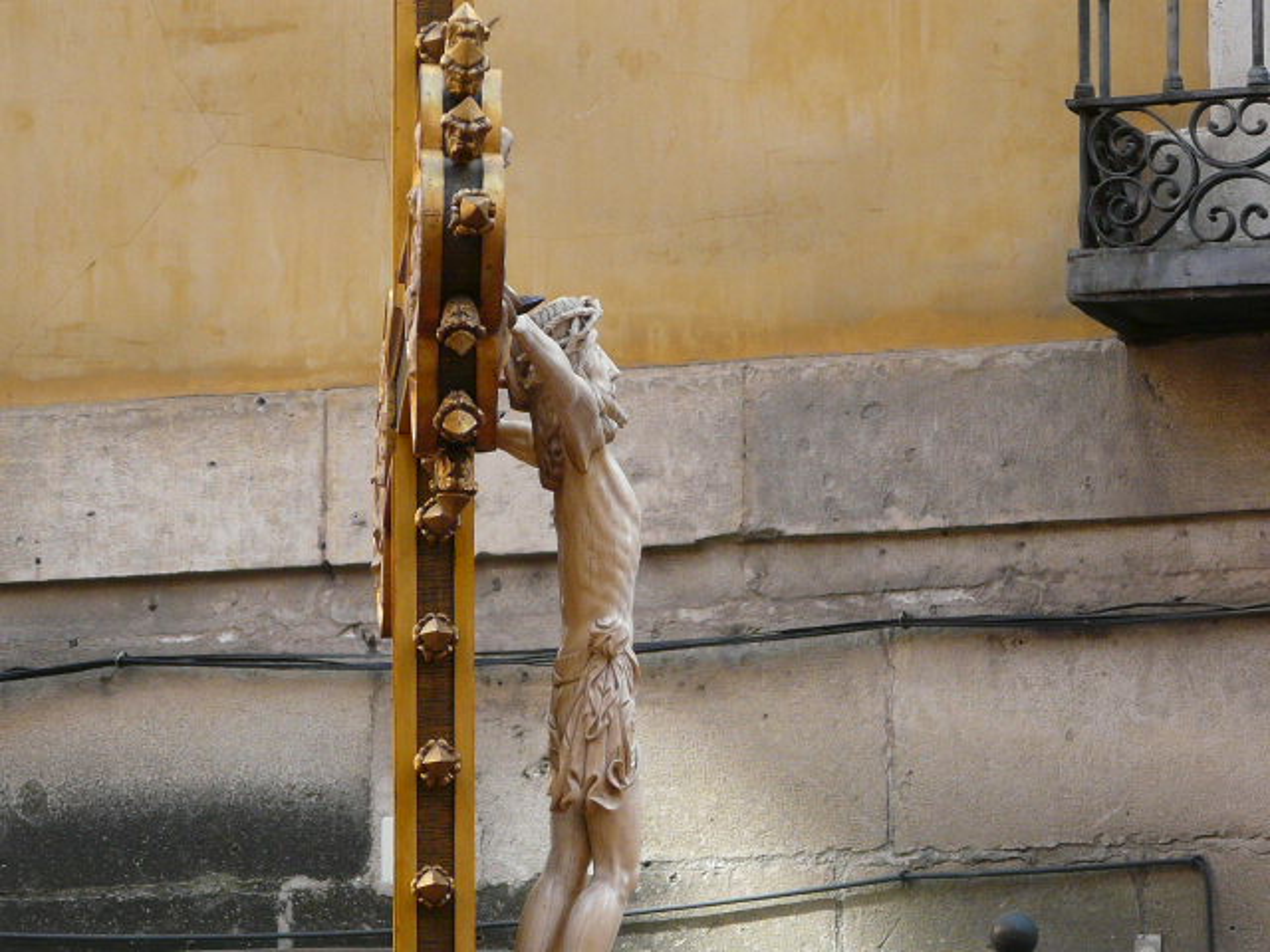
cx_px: 635
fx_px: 9576
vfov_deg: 5.7
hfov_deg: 7.6
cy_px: 476
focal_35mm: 261
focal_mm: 27
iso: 200
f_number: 3.6
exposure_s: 1/200
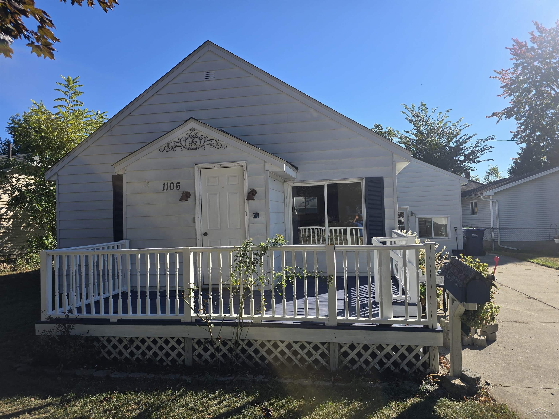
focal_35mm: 23
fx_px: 371
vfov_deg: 58.9
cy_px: 210
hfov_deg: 73.9
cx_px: 280
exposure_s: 1/662
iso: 12
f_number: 1.7
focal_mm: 6.3
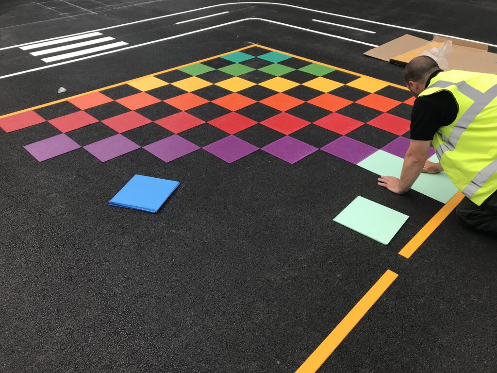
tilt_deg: -33.3
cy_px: 186
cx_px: 248
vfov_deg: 49.7
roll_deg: -1.0
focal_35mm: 28
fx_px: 402
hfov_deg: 63.4
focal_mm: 3.99
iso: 20
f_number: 1.8
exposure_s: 1/812
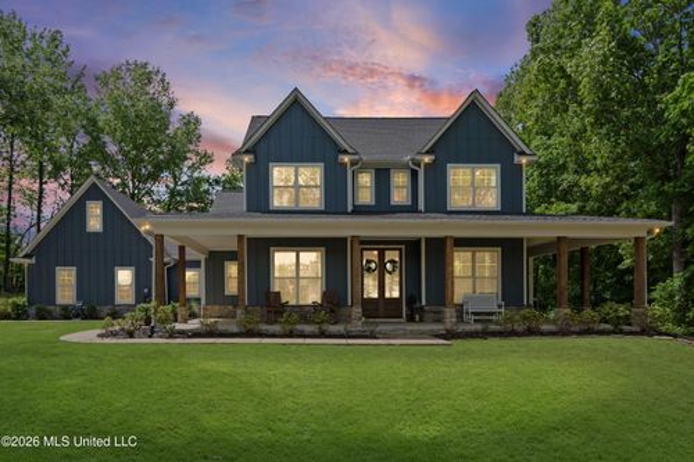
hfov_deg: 86.9
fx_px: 366
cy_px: 231
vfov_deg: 64.5
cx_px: 347
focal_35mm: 19
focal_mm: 19
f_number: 9
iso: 800
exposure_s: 1/400
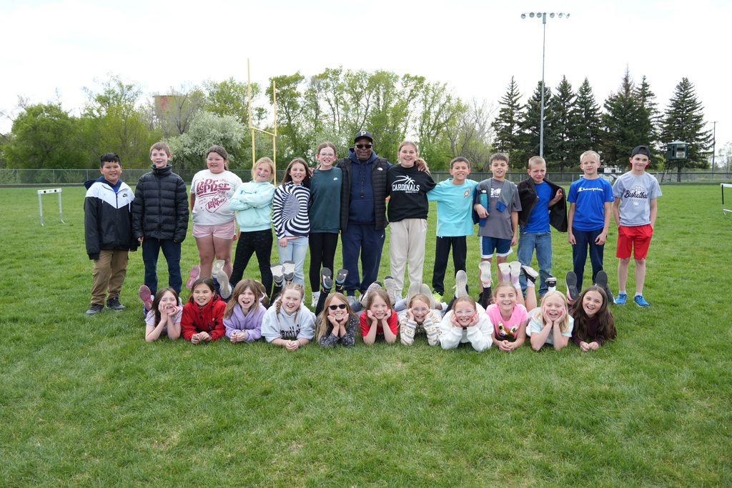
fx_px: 671
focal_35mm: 33
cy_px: 244
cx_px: 366
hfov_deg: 57.2
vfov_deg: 40.0
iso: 800
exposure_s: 1/2000
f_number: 4
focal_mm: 22
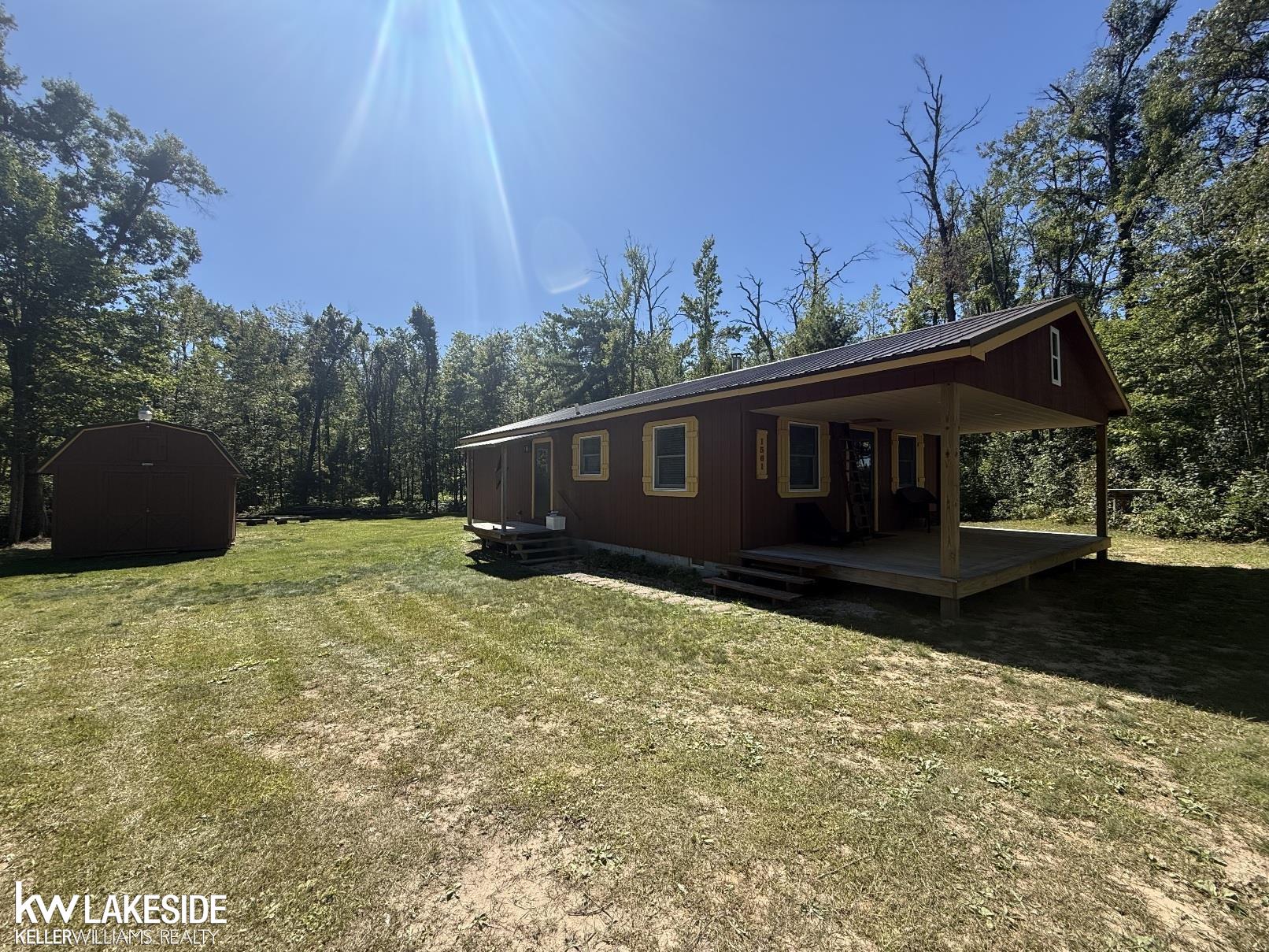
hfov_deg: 102.1
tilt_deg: +1.0
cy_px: 476
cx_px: 634
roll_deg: +0.0
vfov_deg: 85.7
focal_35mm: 14
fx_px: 513
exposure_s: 1/1429
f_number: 2.2
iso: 50
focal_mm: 2.22
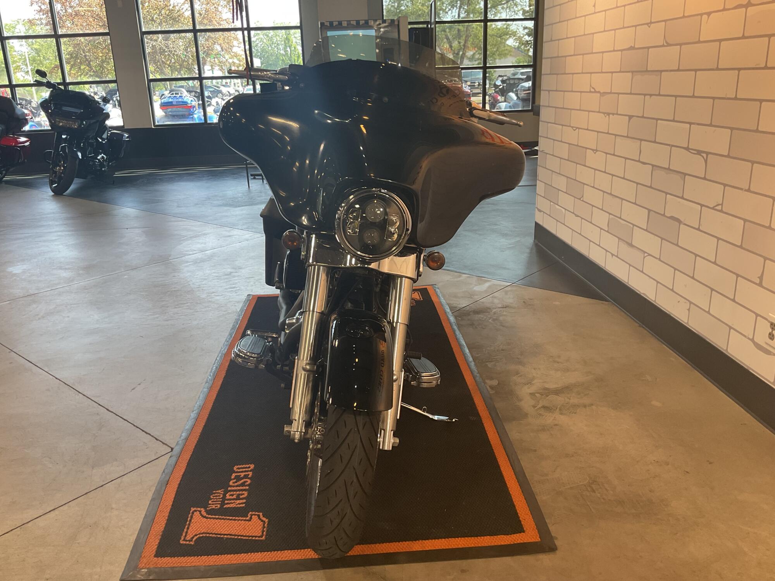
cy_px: 290
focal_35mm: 29
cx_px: 388
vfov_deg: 48.2
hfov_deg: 61.7
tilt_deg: -18.6
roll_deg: +3.7
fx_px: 649
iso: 40
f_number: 1.8
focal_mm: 3
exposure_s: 1/50
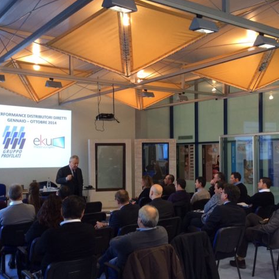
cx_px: 144
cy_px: 151
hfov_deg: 39.2
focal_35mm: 43
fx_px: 392
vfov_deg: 39.1
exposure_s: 1/24
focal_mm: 3.3
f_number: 2.4
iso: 100
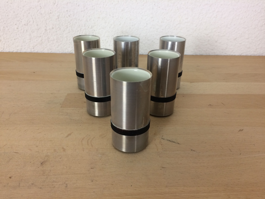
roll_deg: -0.9
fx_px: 222
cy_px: 100
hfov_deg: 61.7
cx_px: 132
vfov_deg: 48.2
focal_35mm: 29
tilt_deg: -26.4
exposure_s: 1/33
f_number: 2.2
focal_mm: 4.15
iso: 40
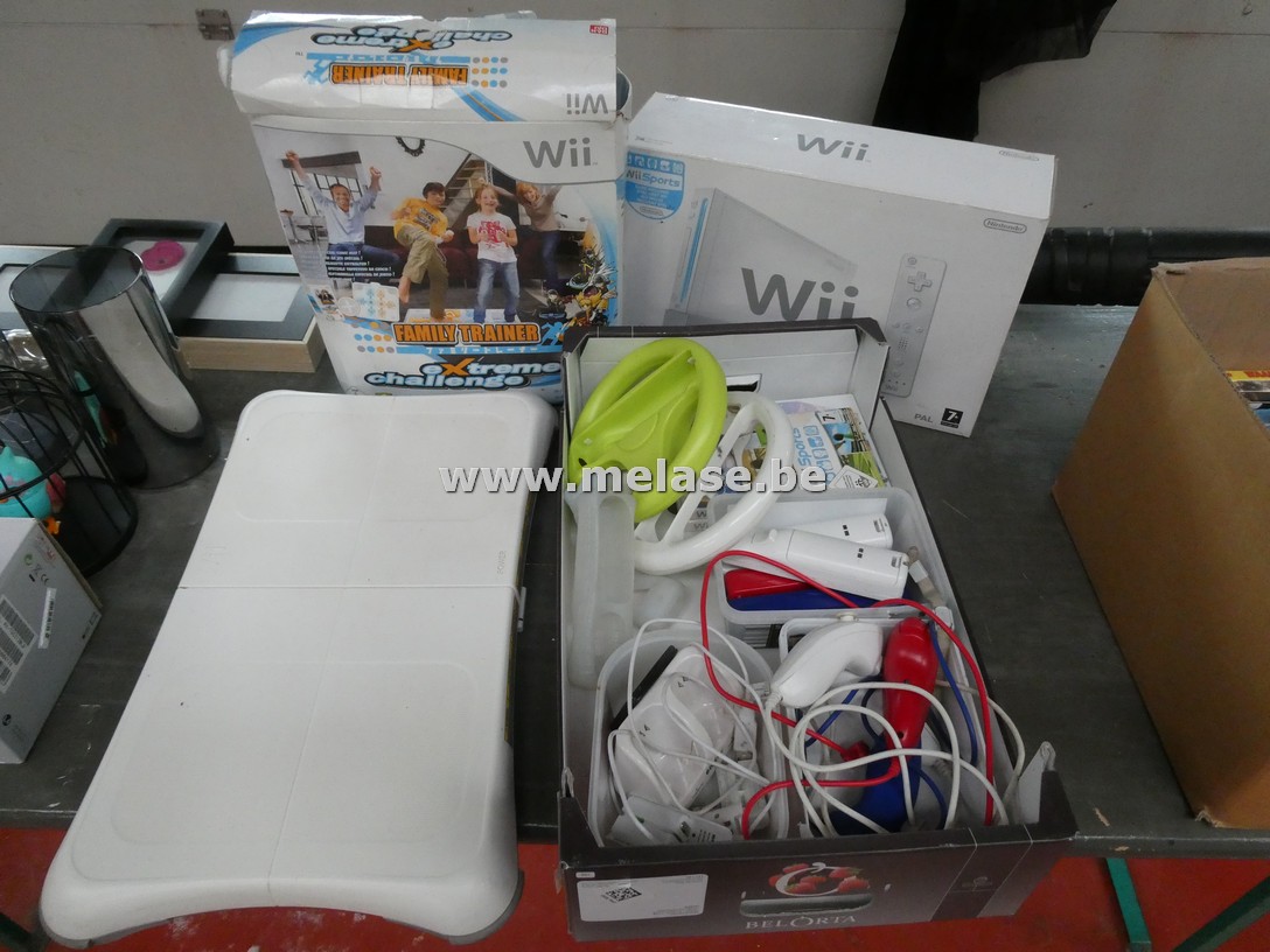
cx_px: 635
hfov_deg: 71.6
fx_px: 881
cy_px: 476
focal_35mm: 24
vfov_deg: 56.8
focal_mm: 4.3
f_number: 3.3
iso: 800
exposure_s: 1/125
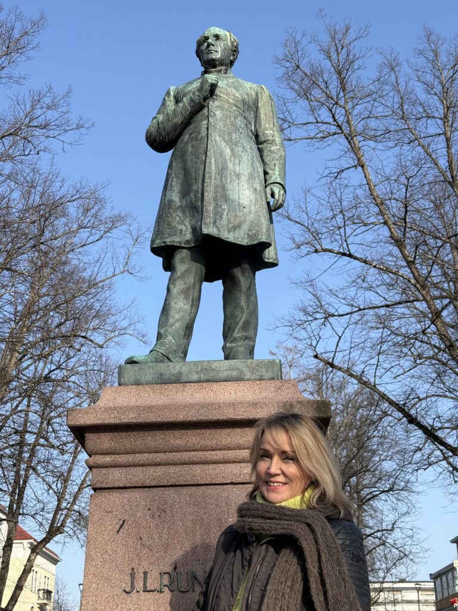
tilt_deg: +24.1
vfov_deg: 39.7
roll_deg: +1.3
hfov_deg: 30.3
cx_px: 229
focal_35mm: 48
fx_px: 847
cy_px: 306
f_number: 1.78
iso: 64
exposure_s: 1/2577
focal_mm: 6.76
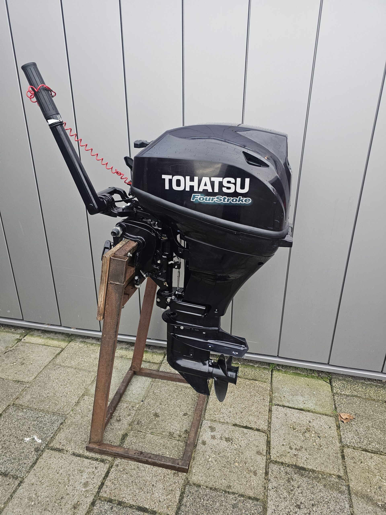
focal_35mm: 23
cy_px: 258
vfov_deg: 73.9
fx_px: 342
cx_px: 193
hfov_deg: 58.9
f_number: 1.7
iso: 200
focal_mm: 6.3
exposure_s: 1/180
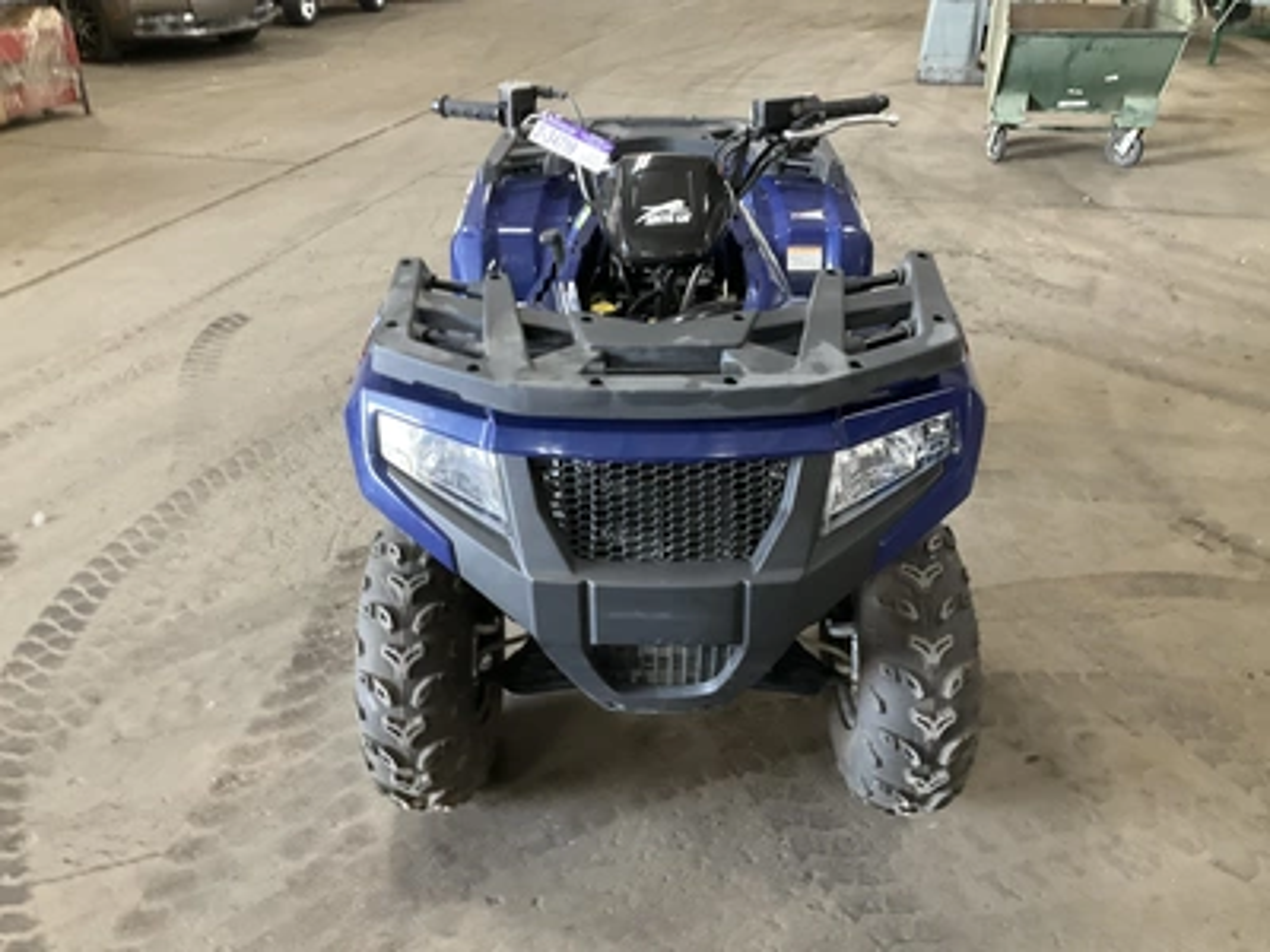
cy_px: 476
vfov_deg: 48.2
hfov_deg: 61.7
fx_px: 1064
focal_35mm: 29
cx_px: 635
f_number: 1.8
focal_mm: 3
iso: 200
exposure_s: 1/40
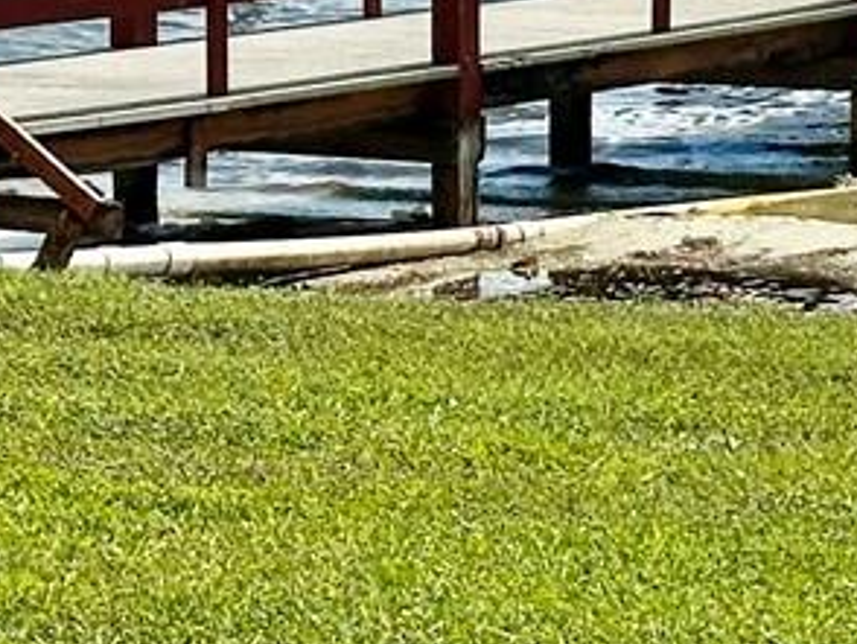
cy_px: -280
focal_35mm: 261
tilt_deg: -3.0
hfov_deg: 7.4
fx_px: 6467
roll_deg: -0.2
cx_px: 1548
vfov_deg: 5.7
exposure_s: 1/8929
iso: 64
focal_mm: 6.86
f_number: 1.78
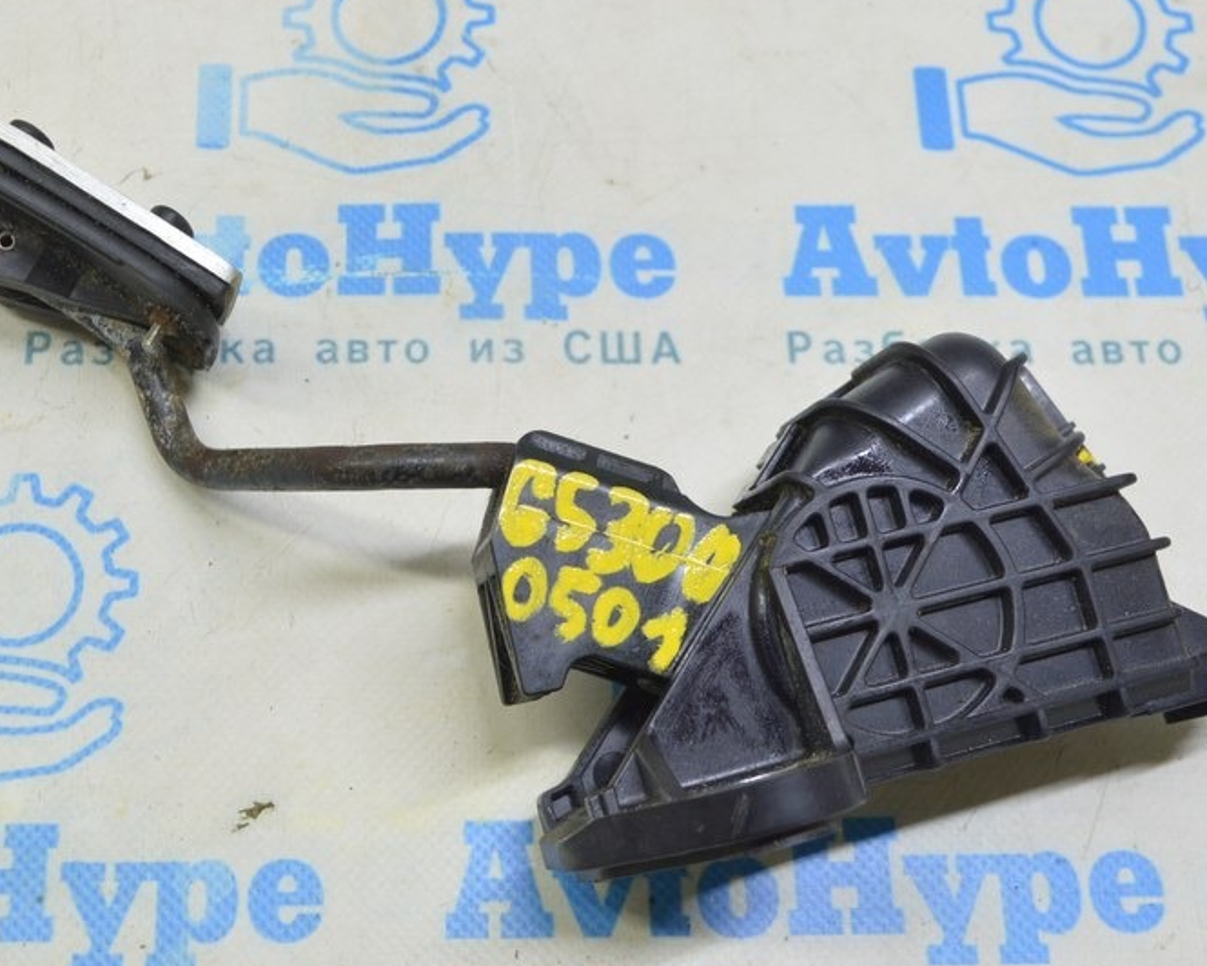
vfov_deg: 29.1
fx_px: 1858
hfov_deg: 35.7
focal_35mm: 52
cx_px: 425
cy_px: 508
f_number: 5.6
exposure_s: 1/20
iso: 400
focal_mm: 24
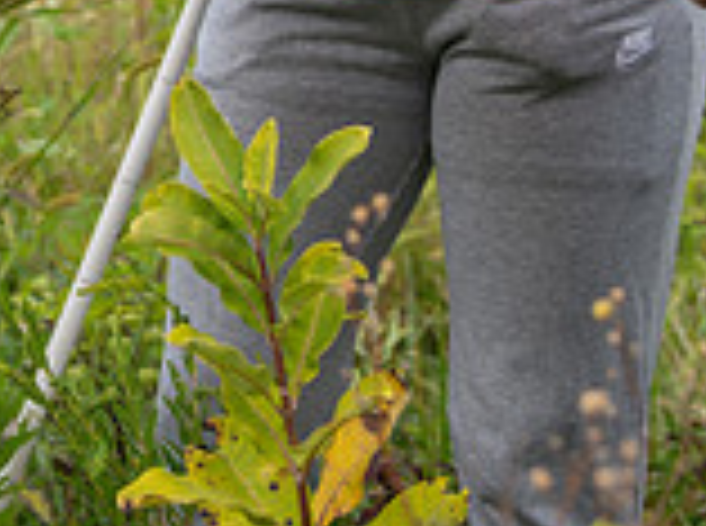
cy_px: -236
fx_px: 2320
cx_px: -9
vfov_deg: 12.4
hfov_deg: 16.9
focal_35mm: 114
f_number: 3.2
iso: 80
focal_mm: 32
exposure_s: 1/400
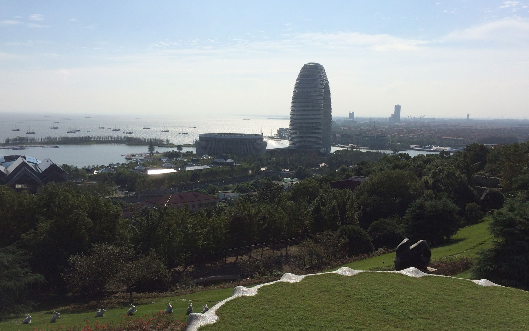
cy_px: 167
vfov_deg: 36.3
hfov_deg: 55.3
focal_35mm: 35
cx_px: 250
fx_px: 505
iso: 40
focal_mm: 4.12
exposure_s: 1/6849
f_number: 2.2
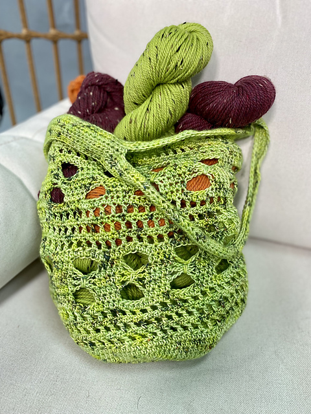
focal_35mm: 26
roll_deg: +0.7
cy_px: 207
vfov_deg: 67.3
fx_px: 311
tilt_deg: -32.0
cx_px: 156
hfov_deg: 53.1
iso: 80
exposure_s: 1/120
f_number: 1.8
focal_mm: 4.25
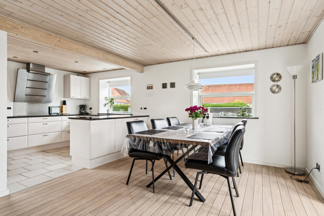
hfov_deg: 86.9
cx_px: 162
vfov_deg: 64.5
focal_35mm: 19
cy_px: 108
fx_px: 171
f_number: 4
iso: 400
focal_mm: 19
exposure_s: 1/13
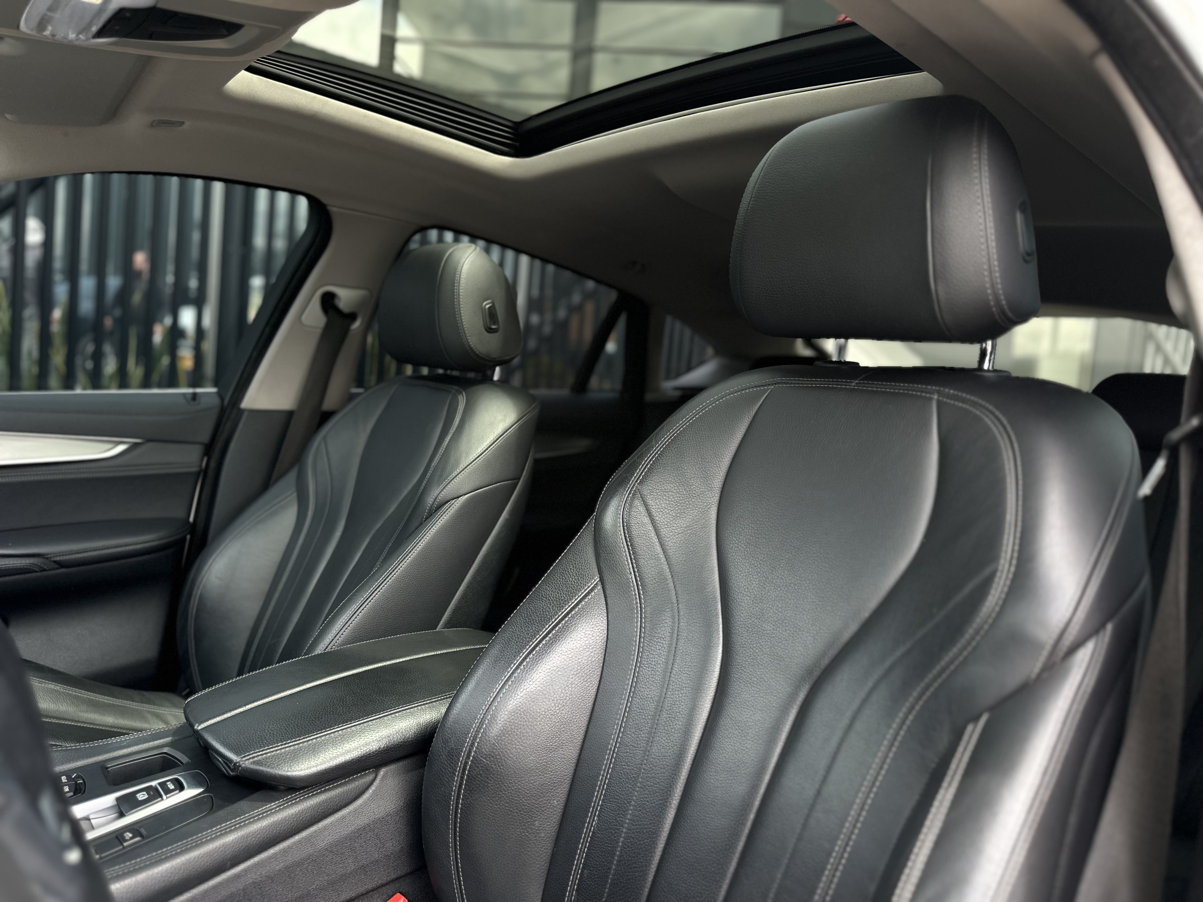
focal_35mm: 24
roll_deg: -5.3
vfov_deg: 56.8
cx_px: 602
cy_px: 451
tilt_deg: -4.6
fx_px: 834
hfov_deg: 71.6
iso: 80
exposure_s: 1/210
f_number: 1.78
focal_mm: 6.86
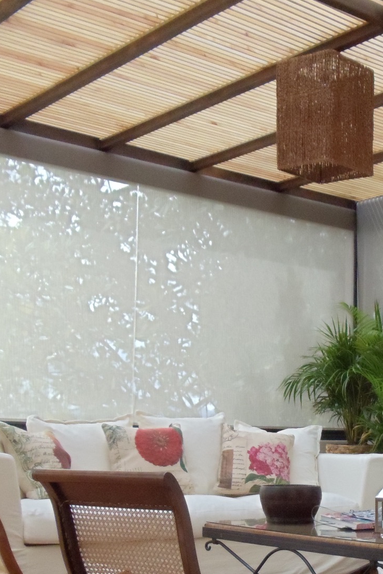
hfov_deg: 15.7
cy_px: 403
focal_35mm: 86
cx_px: 349
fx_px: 1372
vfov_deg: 23.5
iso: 400
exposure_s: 1/160
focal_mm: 6
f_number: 3.5
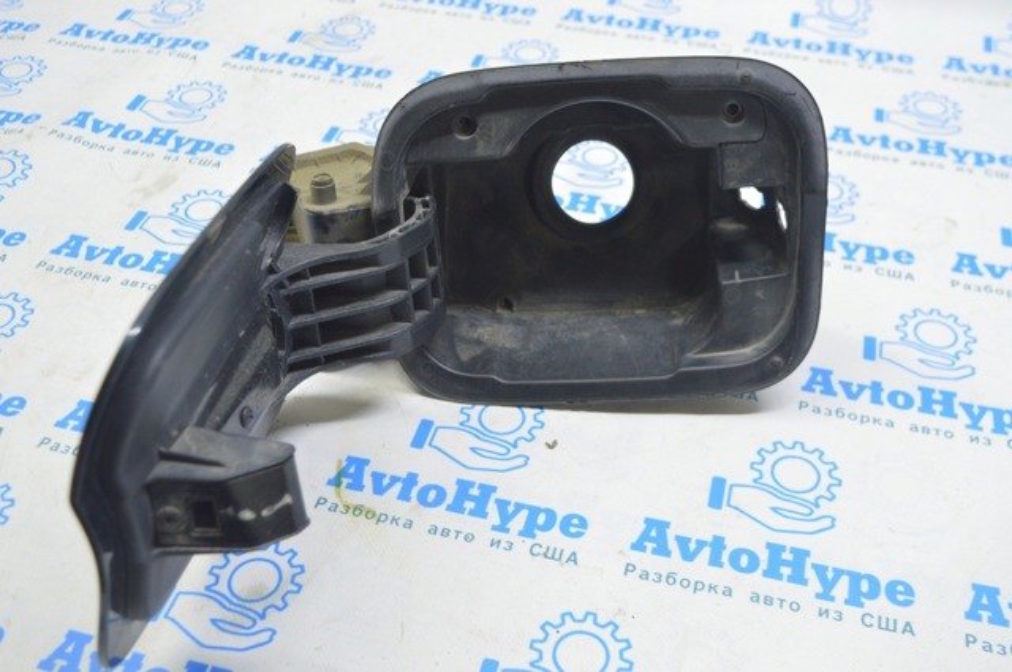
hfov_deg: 48.0
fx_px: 1137
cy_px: 336
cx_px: 506
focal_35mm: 40
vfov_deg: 32.9
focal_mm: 27
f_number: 5.6
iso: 400
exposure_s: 1/15
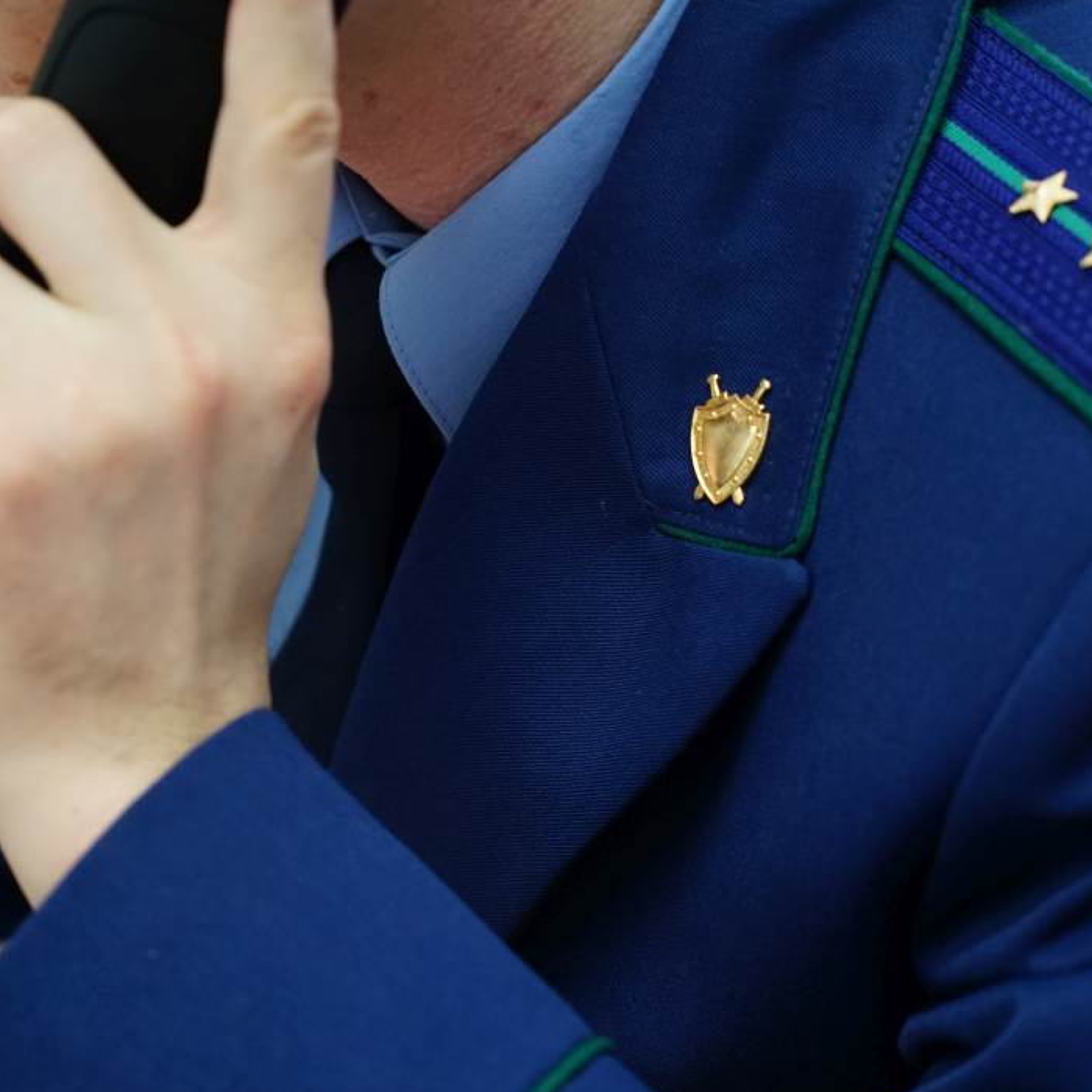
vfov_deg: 17.1
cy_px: 587
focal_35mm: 102
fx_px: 3640
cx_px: 485
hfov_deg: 17.1
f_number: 4
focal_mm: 70
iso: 1250
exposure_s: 1/60
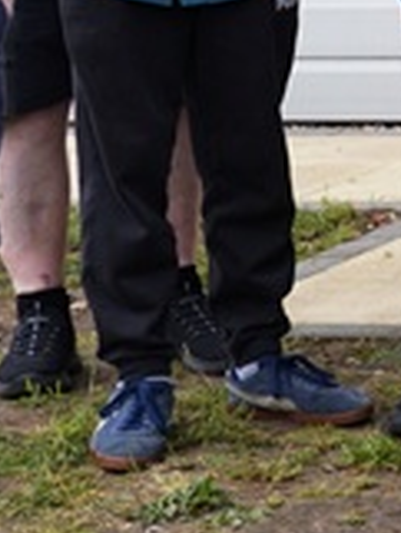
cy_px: -83
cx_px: 1415
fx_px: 3131
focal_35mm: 203
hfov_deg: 6.4
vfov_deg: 9.6
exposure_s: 1/400
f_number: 5
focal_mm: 34
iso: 320
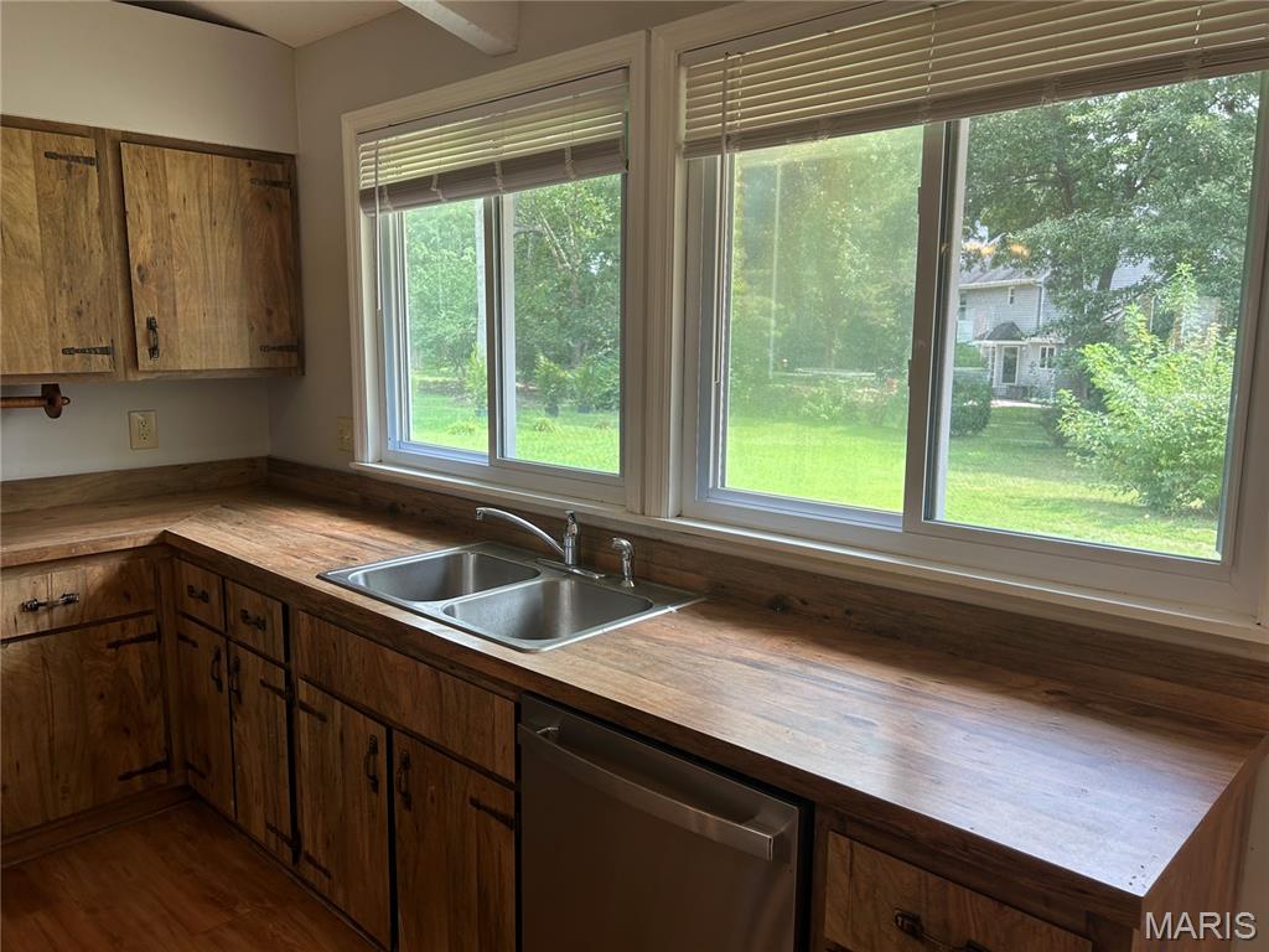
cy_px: 476
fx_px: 953
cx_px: 634
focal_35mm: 26
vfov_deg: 53.1
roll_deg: -0.8
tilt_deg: -8.1
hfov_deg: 67.3
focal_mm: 5.7
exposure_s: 1/120
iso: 40
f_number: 1.5
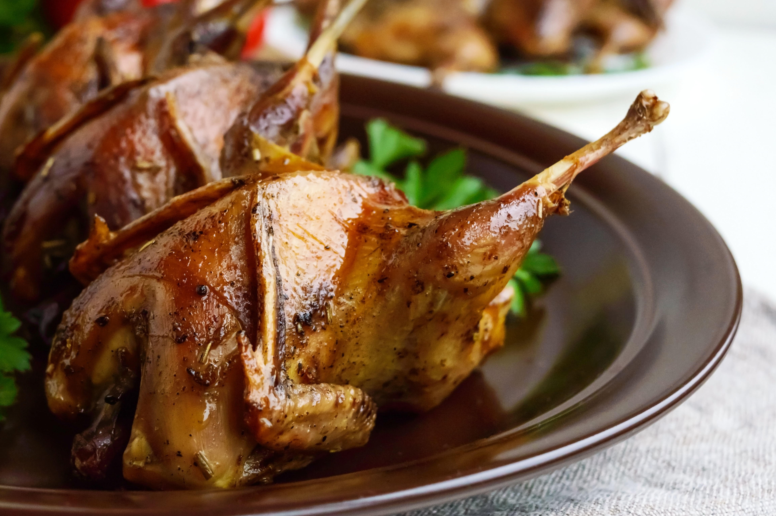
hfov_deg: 29.2
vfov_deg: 19.8
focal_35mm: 69
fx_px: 1479
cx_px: 271
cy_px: 207
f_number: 6.3
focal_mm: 35
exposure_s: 1/200
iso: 800
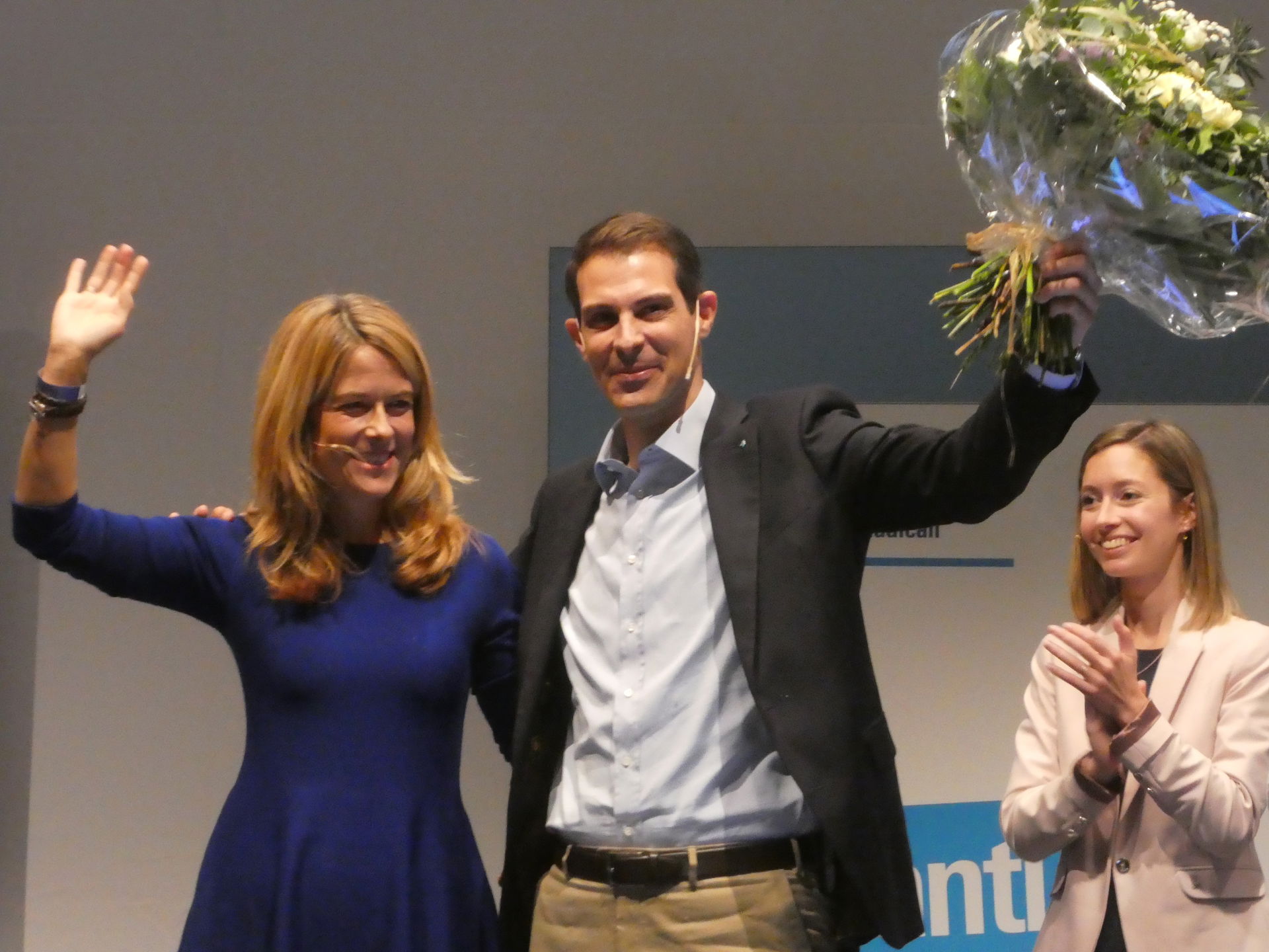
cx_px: 634
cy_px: 476
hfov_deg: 7.0
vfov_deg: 5.3
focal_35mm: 282
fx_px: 10338
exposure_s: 1/40
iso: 1600
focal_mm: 50.5
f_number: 5.7
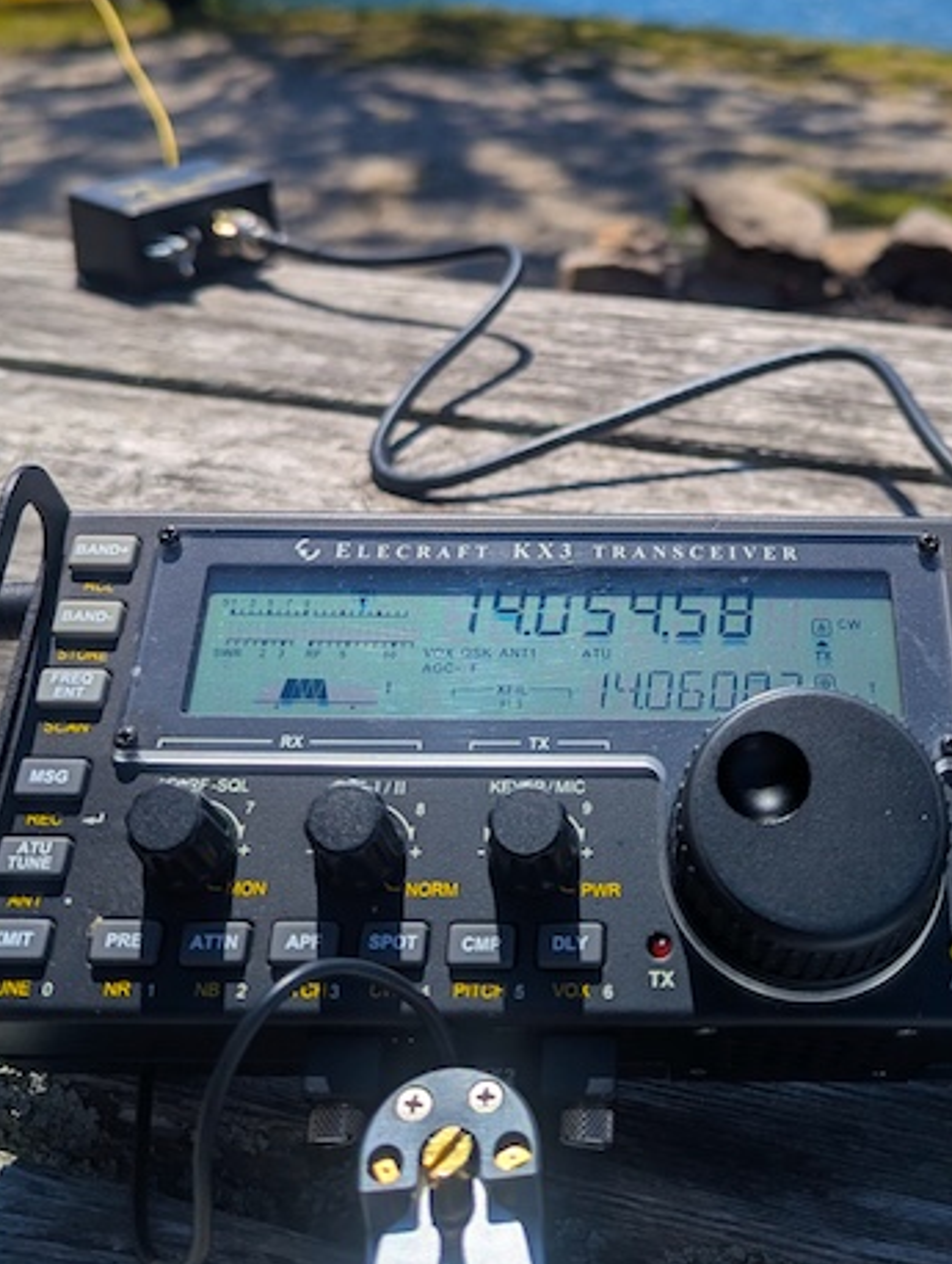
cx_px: 665
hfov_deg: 36.4
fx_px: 1426
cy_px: 411
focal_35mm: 39
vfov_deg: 47.0
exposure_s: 1/3534
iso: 42
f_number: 1.85
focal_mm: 6.81
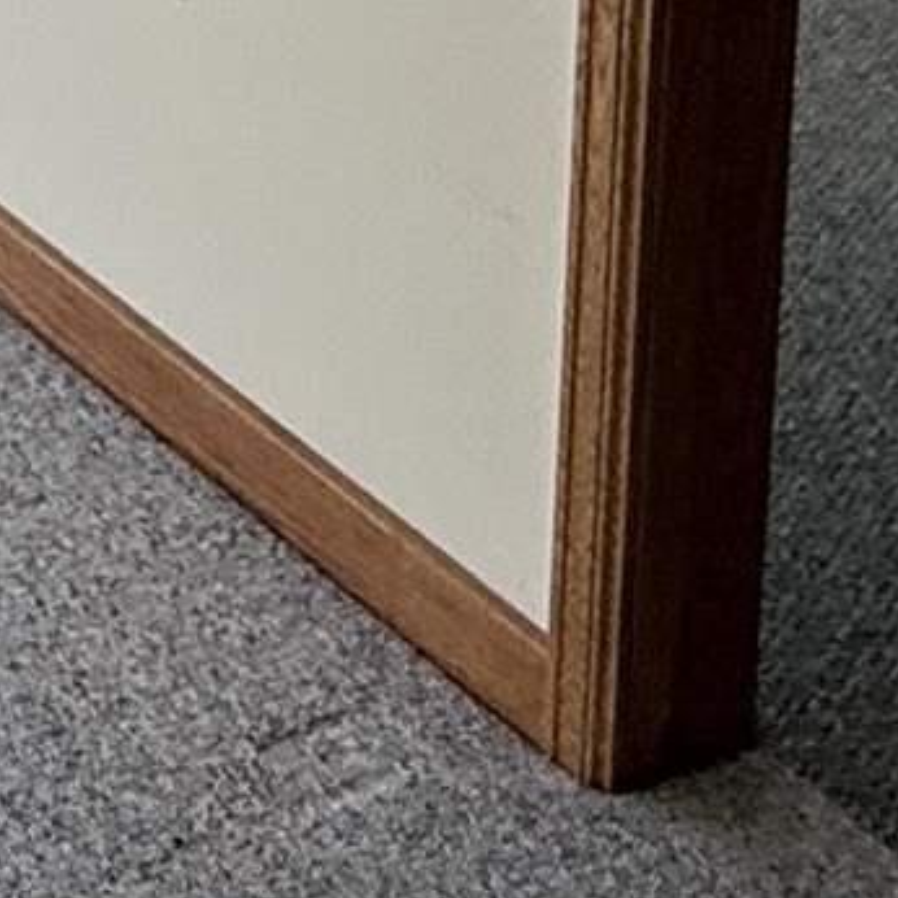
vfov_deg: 14.0
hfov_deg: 14.7
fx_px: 3228
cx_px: -467
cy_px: -729
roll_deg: +1.5
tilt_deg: -8.4
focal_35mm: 110
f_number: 2.2
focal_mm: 2.22
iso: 125
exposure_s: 1/99
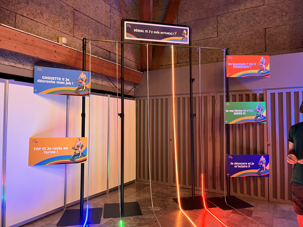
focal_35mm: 26
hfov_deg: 67.3
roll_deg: +1.1
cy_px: 114
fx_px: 228
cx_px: 152
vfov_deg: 53.1
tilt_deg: +2.4
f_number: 1.6
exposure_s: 1/53
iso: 500
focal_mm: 5.1
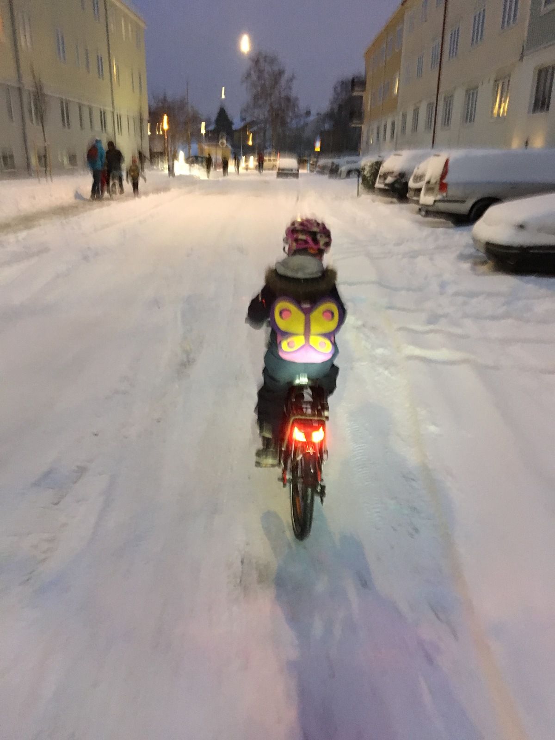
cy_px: 370
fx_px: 620
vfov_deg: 61.7
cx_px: 278
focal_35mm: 29
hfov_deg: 48.2
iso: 400
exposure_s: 1/17
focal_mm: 4.15
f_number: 2.2
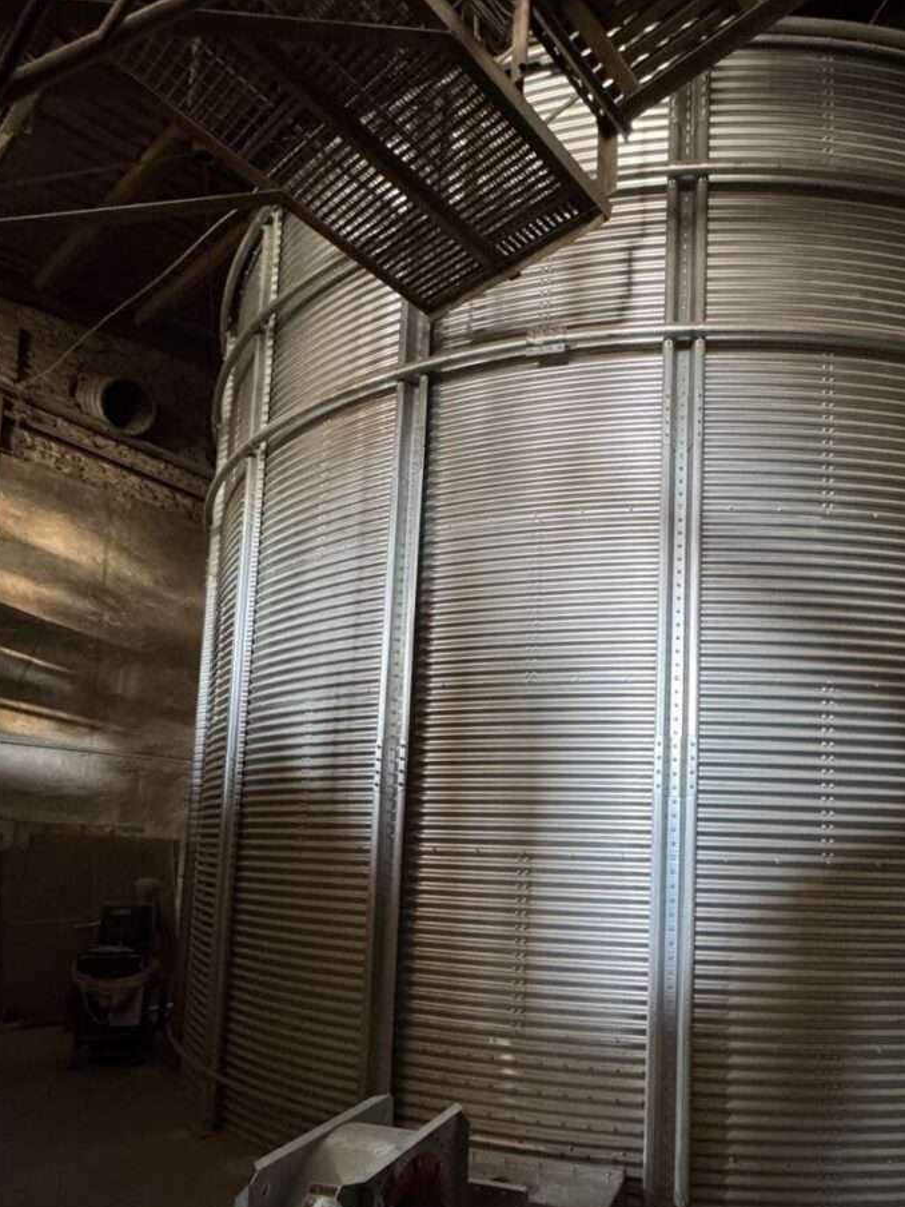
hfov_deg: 60.2
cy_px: 786
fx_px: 767
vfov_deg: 74.4
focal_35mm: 22
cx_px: 575
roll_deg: -2.2
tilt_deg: +5.8
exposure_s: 1/60
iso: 800
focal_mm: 2.22
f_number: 2.2
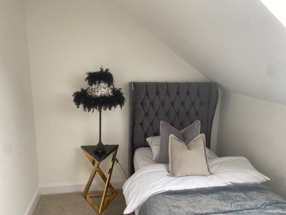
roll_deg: -1.2
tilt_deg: -13.2
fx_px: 215
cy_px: 108
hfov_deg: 67.3
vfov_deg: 53.1
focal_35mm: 26
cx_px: 143
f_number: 1.8
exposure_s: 1/106
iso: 125
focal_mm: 4.25
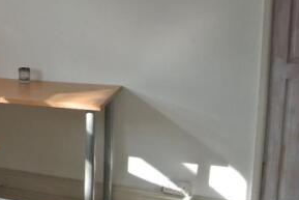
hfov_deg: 29.9
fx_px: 507
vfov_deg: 22.1
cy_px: 56
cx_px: -21
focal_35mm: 61
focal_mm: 10
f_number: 3.5
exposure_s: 1/200
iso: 200
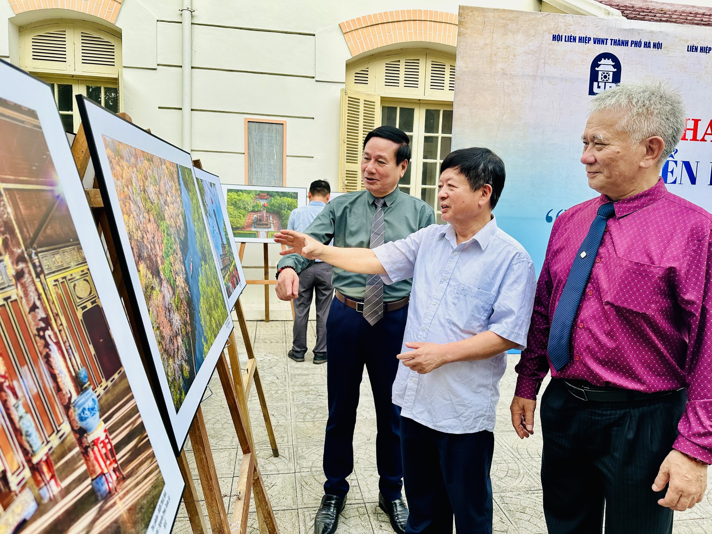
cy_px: 267
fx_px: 494
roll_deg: -2.1
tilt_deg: -6.0
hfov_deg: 71.6
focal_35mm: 24
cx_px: 356
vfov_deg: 56.8
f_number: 1.78
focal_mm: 6.86
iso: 80
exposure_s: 1/729
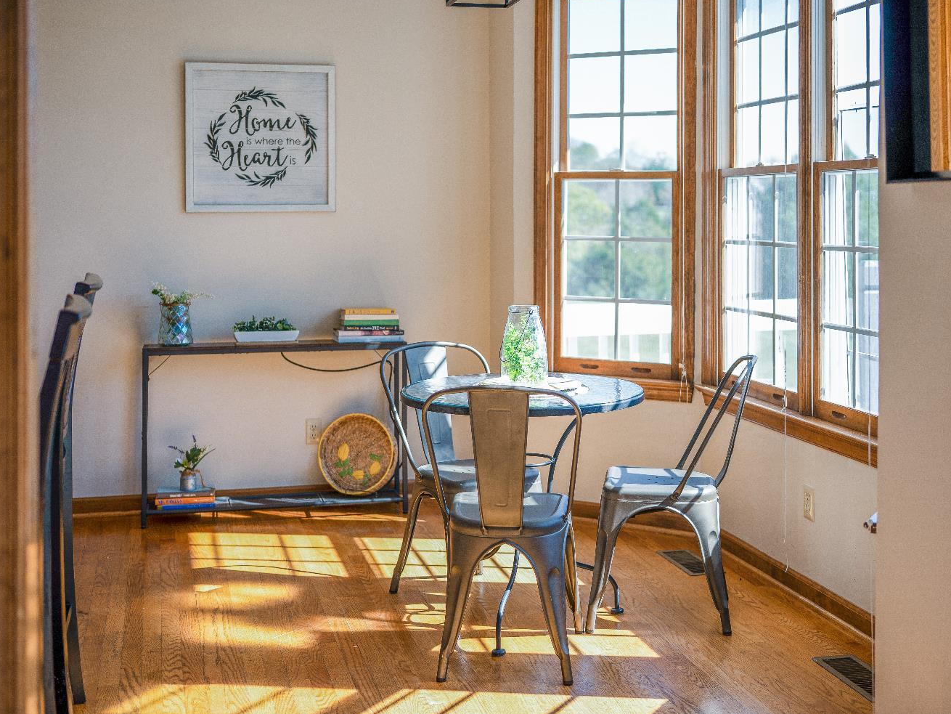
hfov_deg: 42.9
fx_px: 1209
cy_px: 354
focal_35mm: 44
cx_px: 500
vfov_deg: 32.9
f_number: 2.5
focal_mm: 40
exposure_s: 1/320
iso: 100
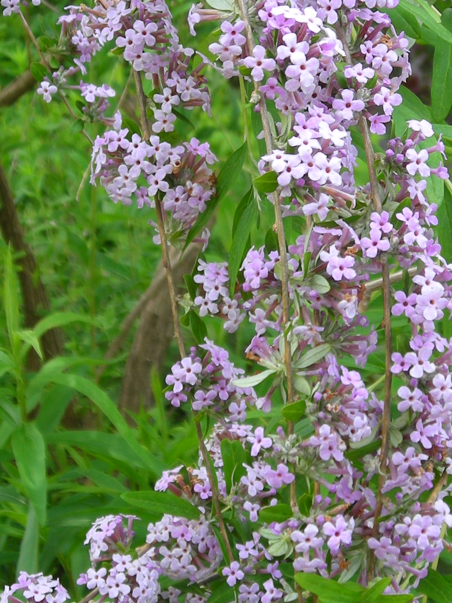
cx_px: 349
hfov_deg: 17.5
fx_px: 1462
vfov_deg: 23.2
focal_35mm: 84
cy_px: 199
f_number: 3.3
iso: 50
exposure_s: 1/160
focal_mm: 6.8
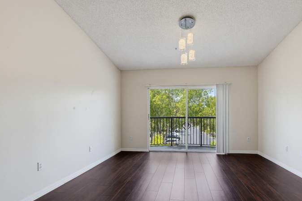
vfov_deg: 64.3
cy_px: 112
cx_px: 168
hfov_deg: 86.6
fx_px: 159
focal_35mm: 19
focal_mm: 16
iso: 800
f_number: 6.3
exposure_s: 1/160
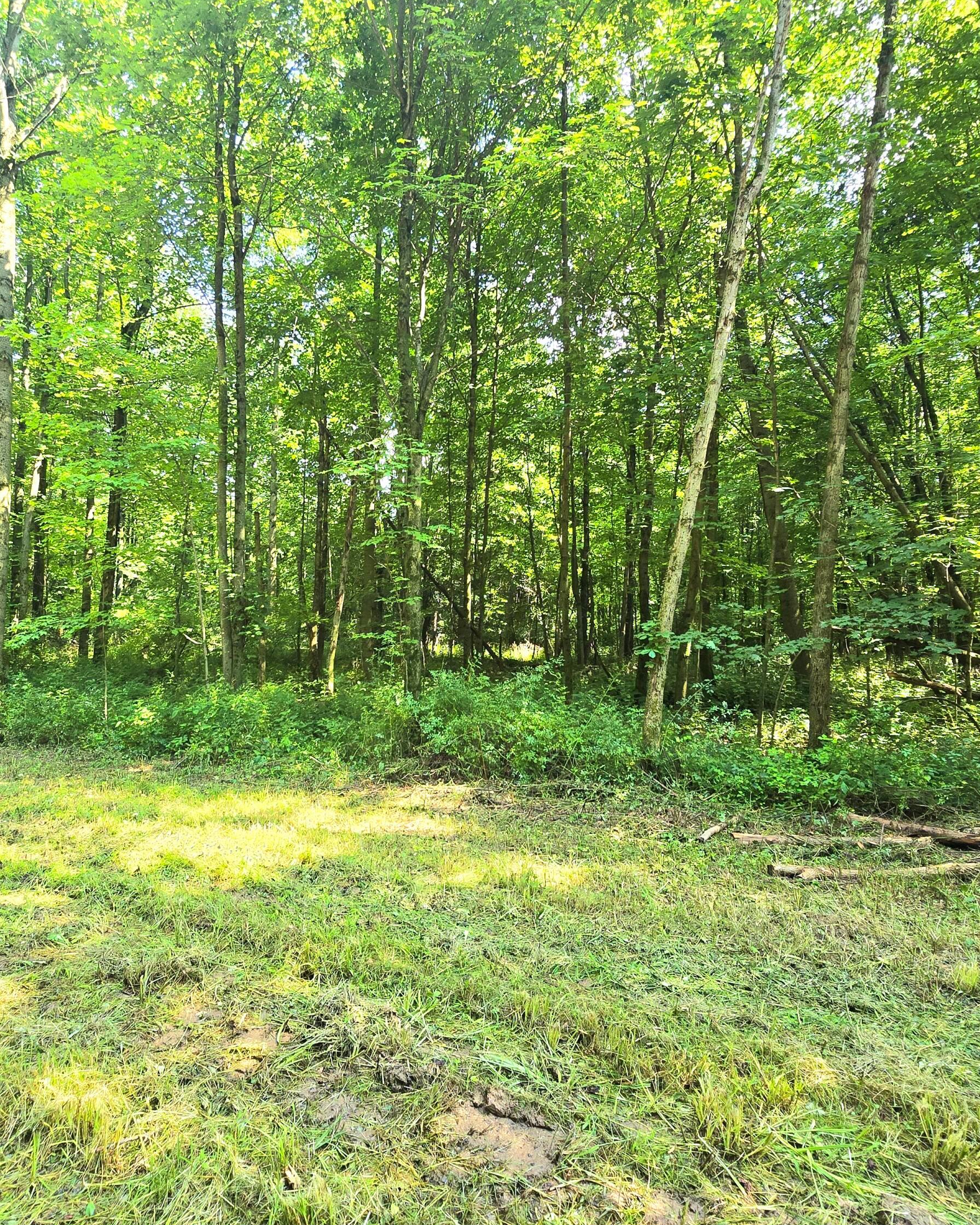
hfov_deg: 76.6
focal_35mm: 17
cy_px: 614
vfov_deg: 89.6
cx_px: 427
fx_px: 616
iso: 50
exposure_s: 1/120
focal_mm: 2.2
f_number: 2.2
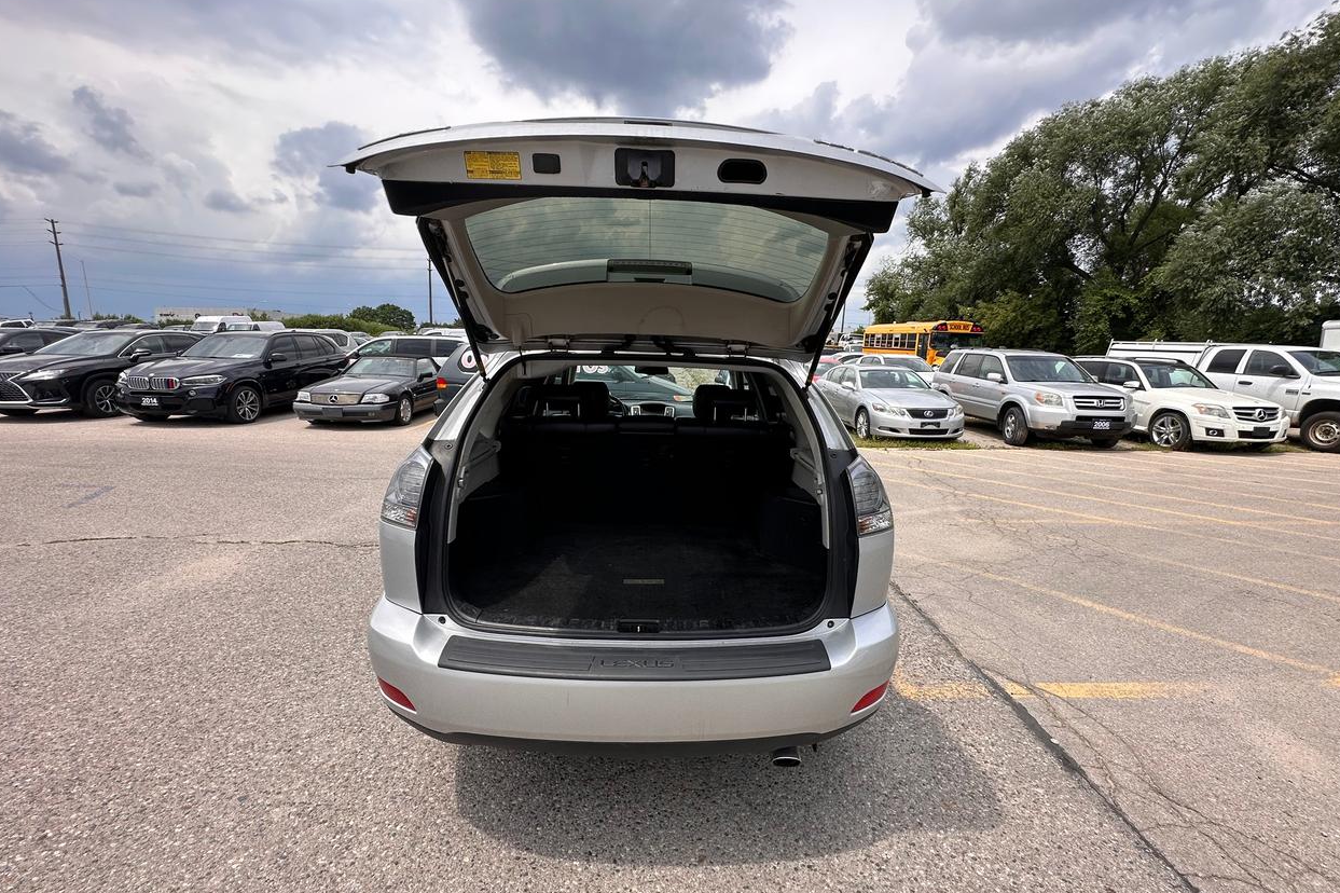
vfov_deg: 77.3
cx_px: 682
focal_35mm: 15
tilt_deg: -8.3
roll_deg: -0.2
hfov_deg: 100.4
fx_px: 558
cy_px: 452
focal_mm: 2.22
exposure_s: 1/1147
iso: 50
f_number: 2.2
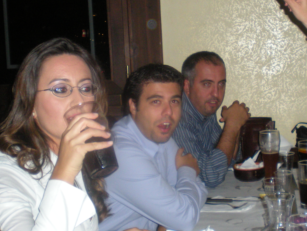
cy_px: 82
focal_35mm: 65
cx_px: 195
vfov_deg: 22.5
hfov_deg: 29.7
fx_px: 576
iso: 212
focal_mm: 6.3
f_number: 3.1
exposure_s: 1/60
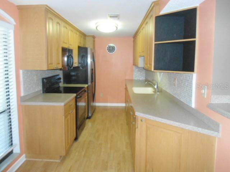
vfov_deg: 53.1
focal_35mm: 26
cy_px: 86
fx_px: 173
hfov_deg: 67.3
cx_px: 115
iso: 800
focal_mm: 4.7
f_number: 2.8
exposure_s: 1/60
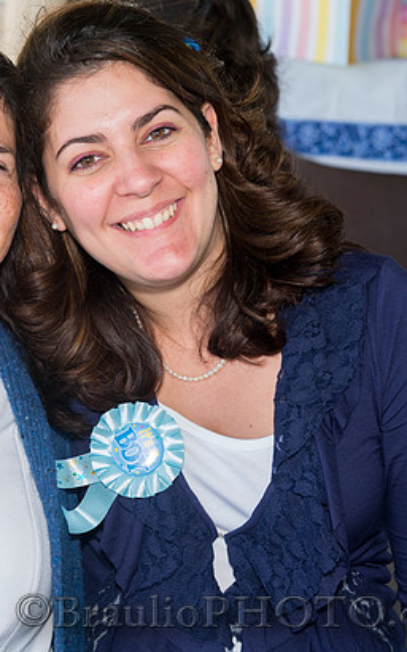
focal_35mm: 109
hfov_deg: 11.9
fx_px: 1936
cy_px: 266
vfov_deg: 19.1
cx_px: 42
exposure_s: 1/60
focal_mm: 60
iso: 250
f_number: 6.3
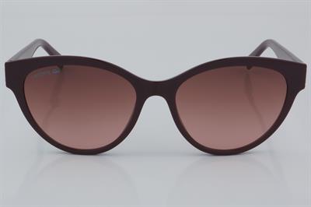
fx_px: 712
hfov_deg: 24.6
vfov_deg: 16.5
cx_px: 156
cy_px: 104
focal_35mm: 82
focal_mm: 55
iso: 100
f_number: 32
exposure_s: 1/4
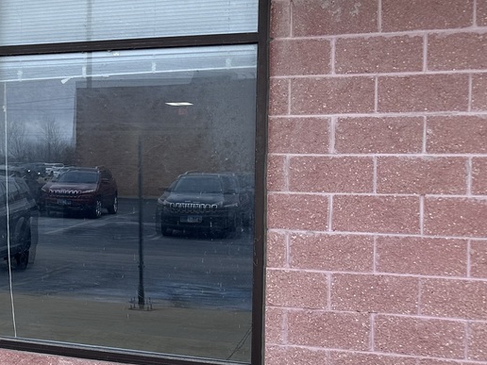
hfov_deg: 24.8
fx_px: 943
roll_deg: -0.8
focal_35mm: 67
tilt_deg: -1.8
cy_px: 177
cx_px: -160
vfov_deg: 21.9
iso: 80
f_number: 1.78
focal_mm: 6.86
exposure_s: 1/709
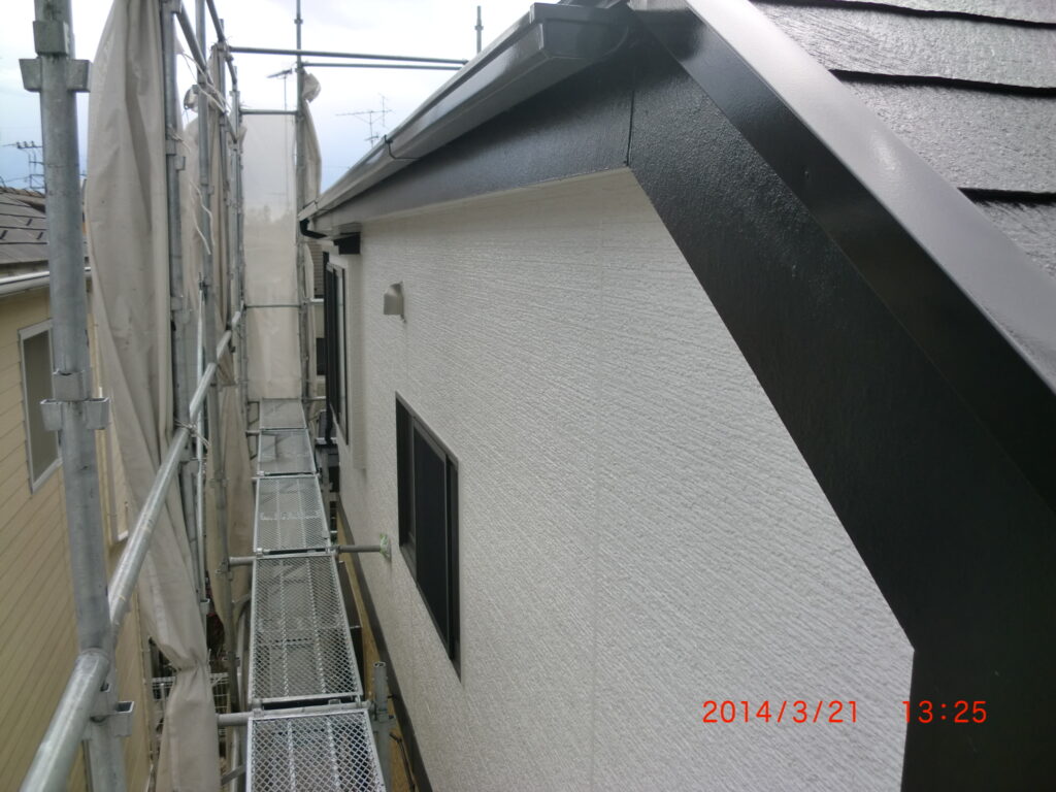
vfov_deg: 40.7
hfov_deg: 52.6
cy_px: 396
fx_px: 1068
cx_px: 528
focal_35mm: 35
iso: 64
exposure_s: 1/400
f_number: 3.1
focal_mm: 6.3
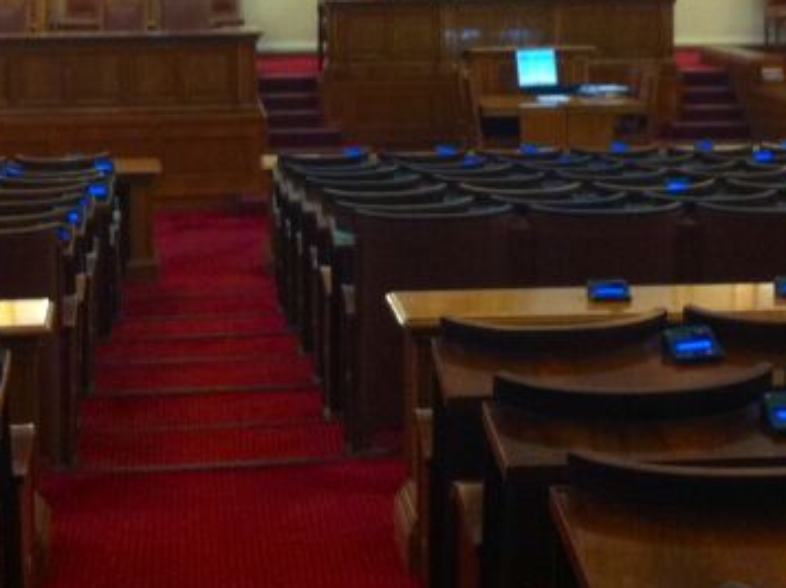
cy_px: 24
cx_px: 416
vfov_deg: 15.1
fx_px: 2178
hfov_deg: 20.5
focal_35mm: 96
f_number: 2.8
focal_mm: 3.85
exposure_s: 1/17
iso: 160
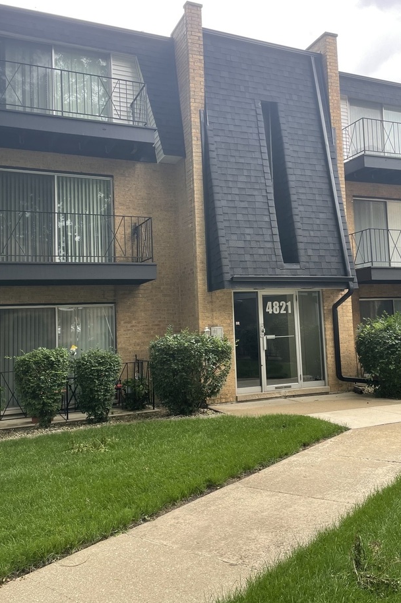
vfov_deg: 58.6
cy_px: 275
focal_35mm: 32
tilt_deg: +6.0
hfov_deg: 41.0
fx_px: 535
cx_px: 233
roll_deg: +2.6
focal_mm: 4.2
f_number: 1.6
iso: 32
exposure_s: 1/299
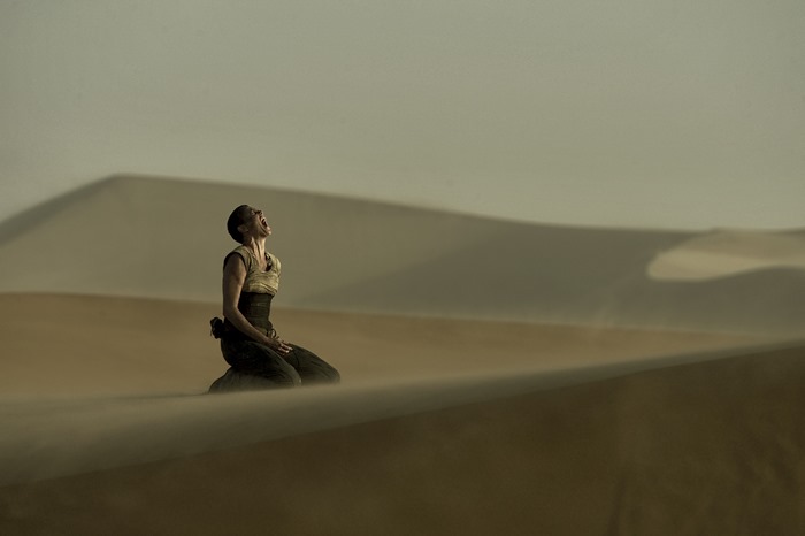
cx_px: 402
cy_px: 268
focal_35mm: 340
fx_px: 7599
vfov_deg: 4.0
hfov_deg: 6.1
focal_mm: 340
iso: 200
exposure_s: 1/640
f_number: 8
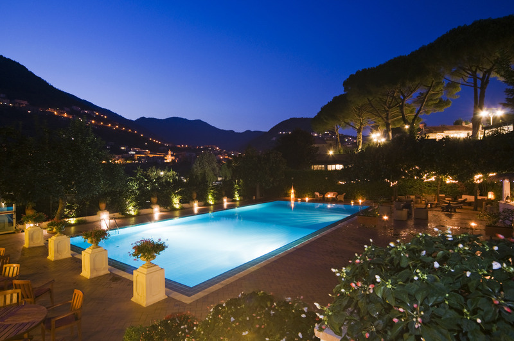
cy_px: 170
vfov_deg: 67.2
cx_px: 257
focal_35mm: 18
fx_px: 257
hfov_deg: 90.1
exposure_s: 6
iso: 200
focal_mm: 12
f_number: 8
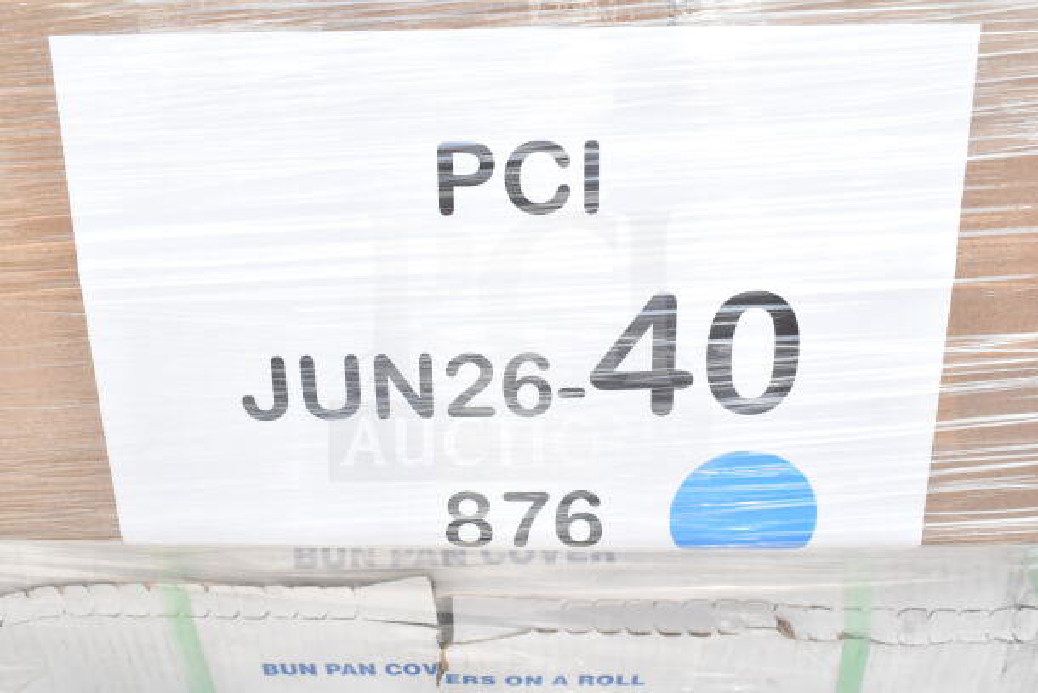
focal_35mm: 40
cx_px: 519
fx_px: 1168
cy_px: 346
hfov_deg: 47.9
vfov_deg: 33.0
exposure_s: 1/500
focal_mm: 27
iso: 1600
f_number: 11
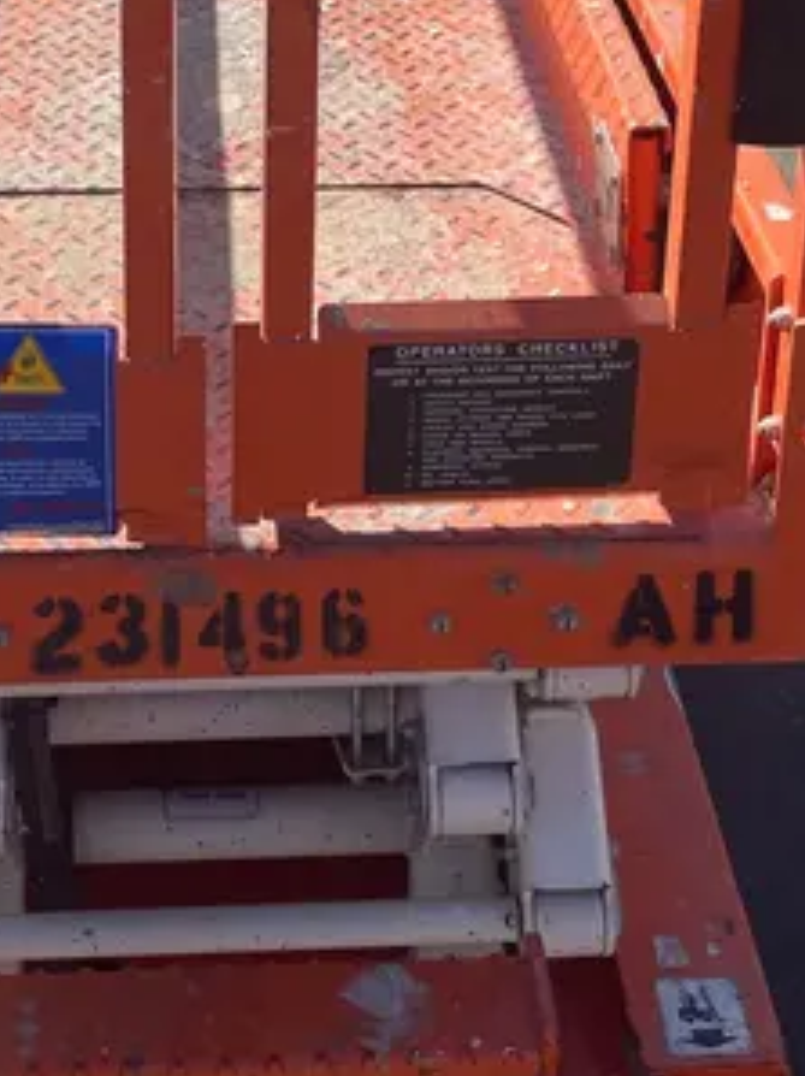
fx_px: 1987
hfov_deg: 22.8
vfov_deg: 26.7
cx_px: 285
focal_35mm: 64
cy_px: -226
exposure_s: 1/2882
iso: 32
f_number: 1.6
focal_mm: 4.2
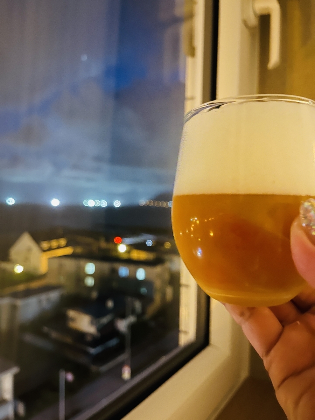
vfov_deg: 67.3
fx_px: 315
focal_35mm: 26
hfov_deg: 53.1
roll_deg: -1.1
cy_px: 210
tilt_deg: -1.3
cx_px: 158
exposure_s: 1/9
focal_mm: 5.1
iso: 800
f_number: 1.6
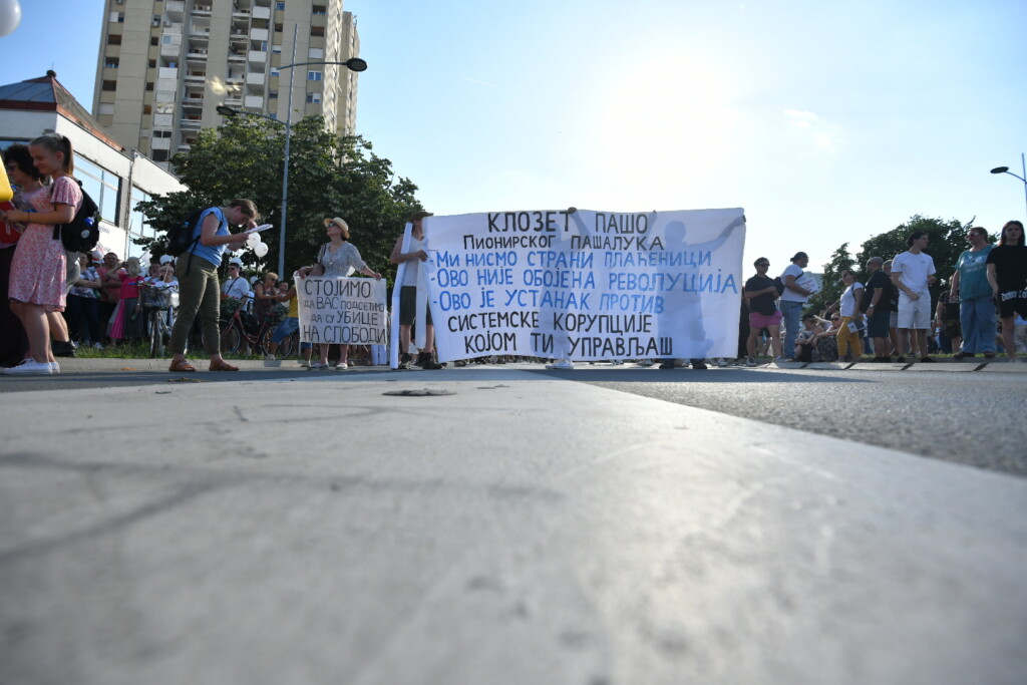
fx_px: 456
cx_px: 514
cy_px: 342
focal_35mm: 16
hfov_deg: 96.7
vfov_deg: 73.8
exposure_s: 1/2500
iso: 400
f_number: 5
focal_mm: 16
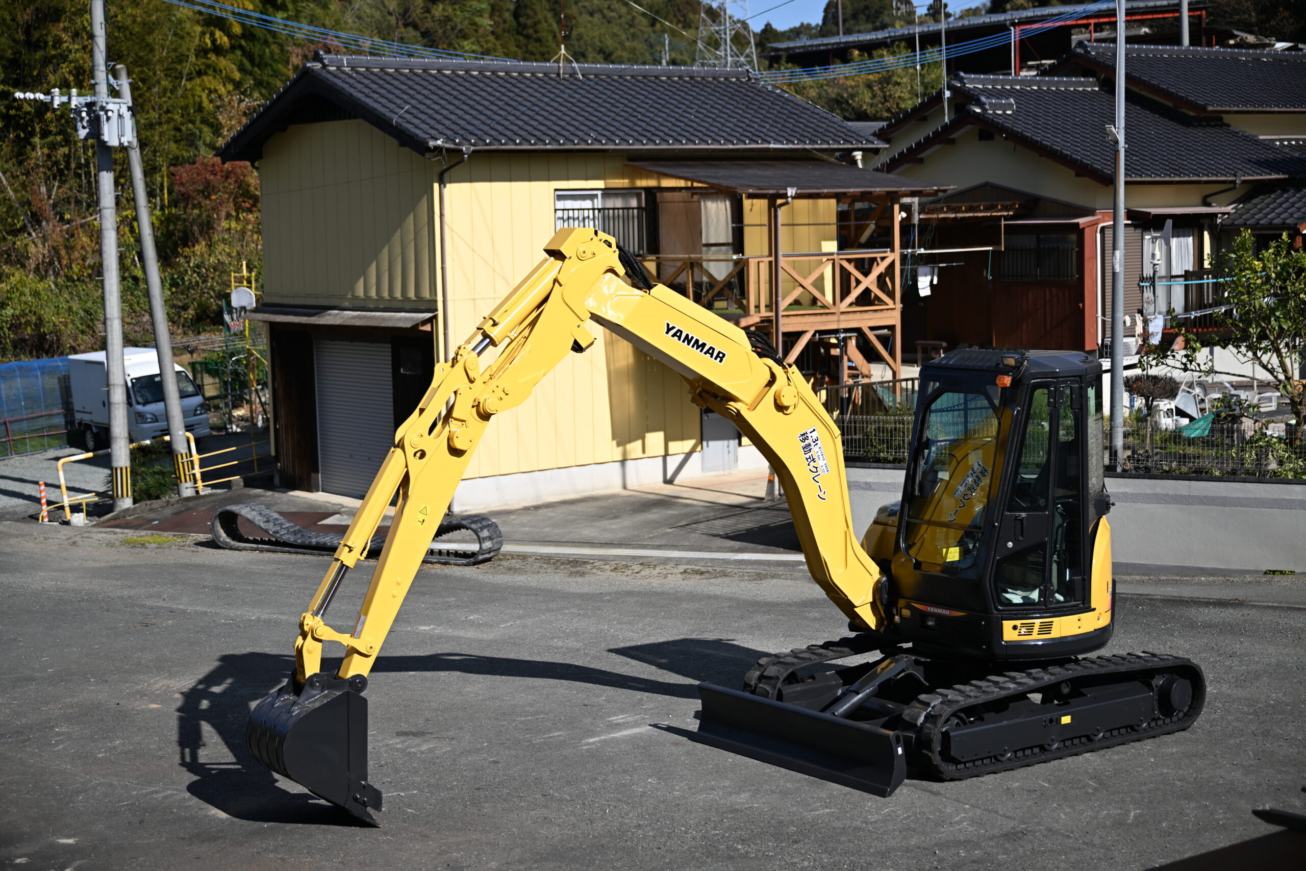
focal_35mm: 55
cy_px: 436
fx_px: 1995
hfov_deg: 36.2
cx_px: 653
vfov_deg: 24.6
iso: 64
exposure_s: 1/1600
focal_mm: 55
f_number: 2.8
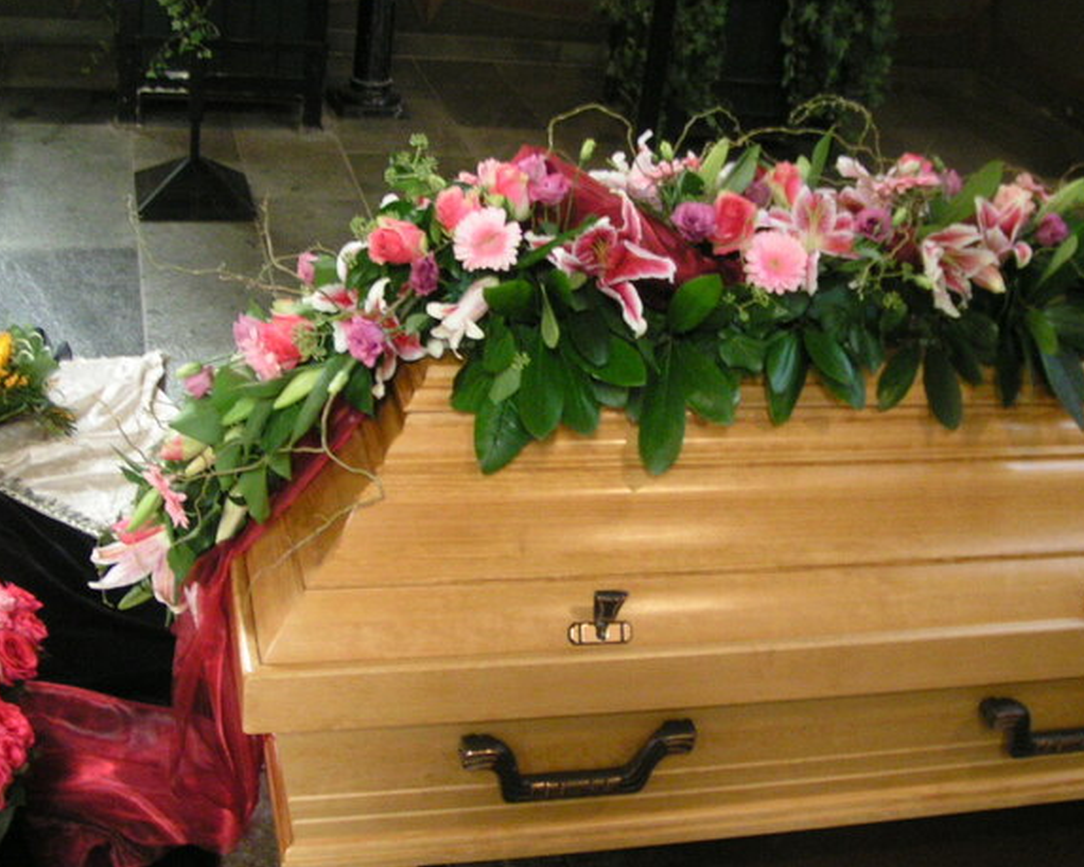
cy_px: 380
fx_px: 1539
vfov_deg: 31.4
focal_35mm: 48
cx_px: 599
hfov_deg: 38.7
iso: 200
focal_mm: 5.8
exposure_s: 1/3
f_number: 2.8
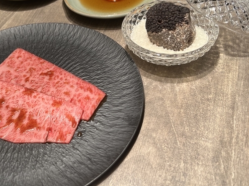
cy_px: 69
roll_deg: +10.2
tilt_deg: -44.4
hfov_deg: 43.9
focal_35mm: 42
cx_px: 75
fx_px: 302
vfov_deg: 34.1
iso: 80
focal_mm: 5.7
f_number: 1.5
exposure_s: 1/100
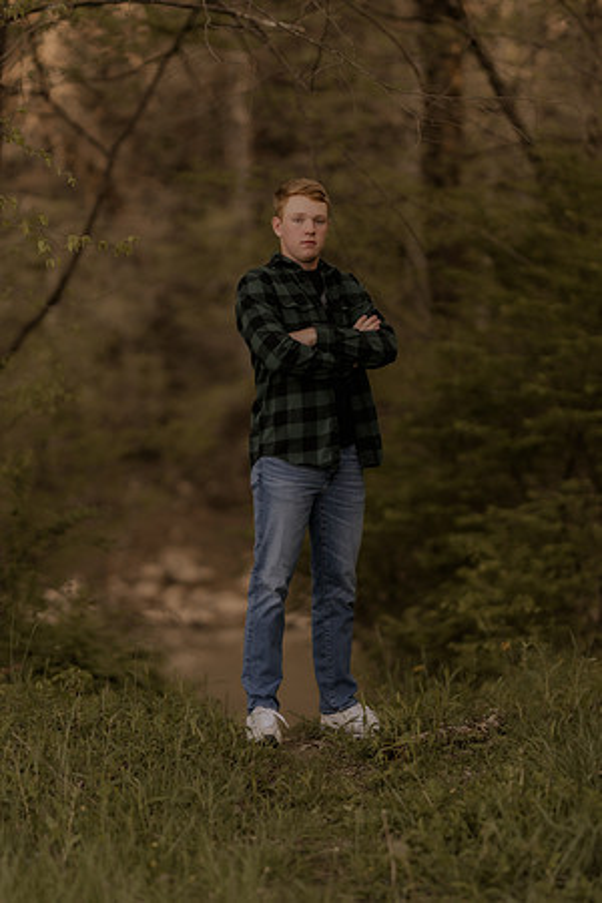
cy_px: 452
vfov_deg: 16.1
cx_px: 301
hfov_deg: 10.8
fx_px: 3185
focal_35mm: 127
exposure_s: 1/800
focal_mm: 85
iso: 250
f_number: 1.4
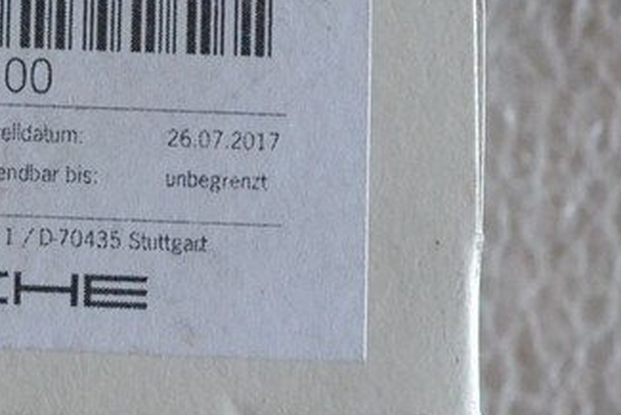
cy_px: 425
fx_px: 3227
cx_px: -143
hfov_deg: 10.8
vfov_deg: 7.3
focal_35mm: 187
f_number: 4.5
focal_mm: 30
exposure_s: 1/60
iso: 2200
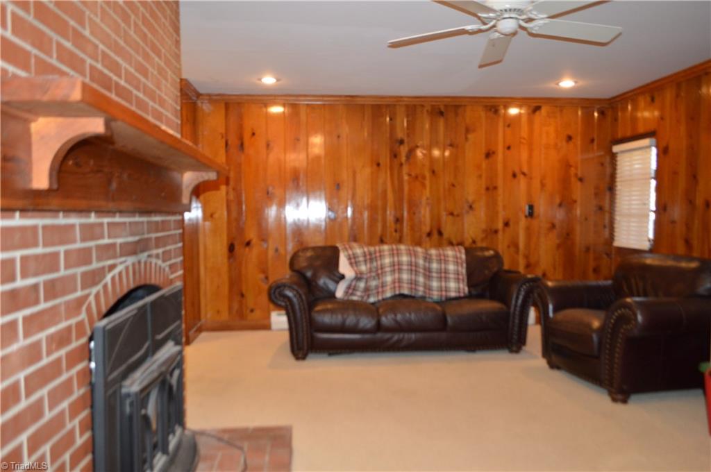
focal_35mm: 27
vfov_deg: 47.8
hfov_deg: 67.4
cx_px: 356
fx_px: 533
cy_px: 236
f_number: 3.5
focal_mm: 18
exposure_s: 1/60
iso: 800
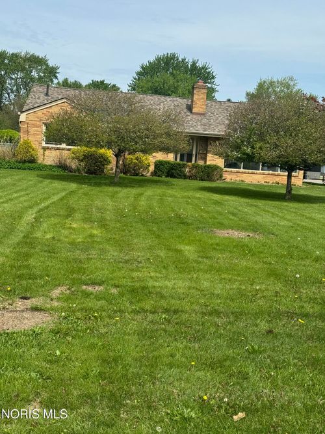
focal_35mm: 48
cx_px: 162
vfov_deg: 39.7
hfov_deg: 30.3
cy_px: 217
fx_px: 601
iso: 64
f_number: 1.78
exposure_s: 1/4975
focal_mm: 6.76
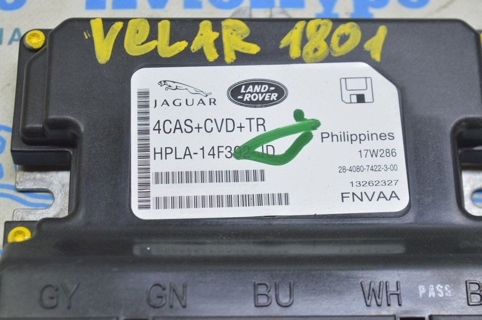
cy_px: 160
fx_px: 1104
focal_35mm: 82
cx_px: 241
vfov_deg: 16.5
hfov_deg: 24.6
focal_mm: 55
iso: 400
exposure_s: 1/20
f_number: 5.6
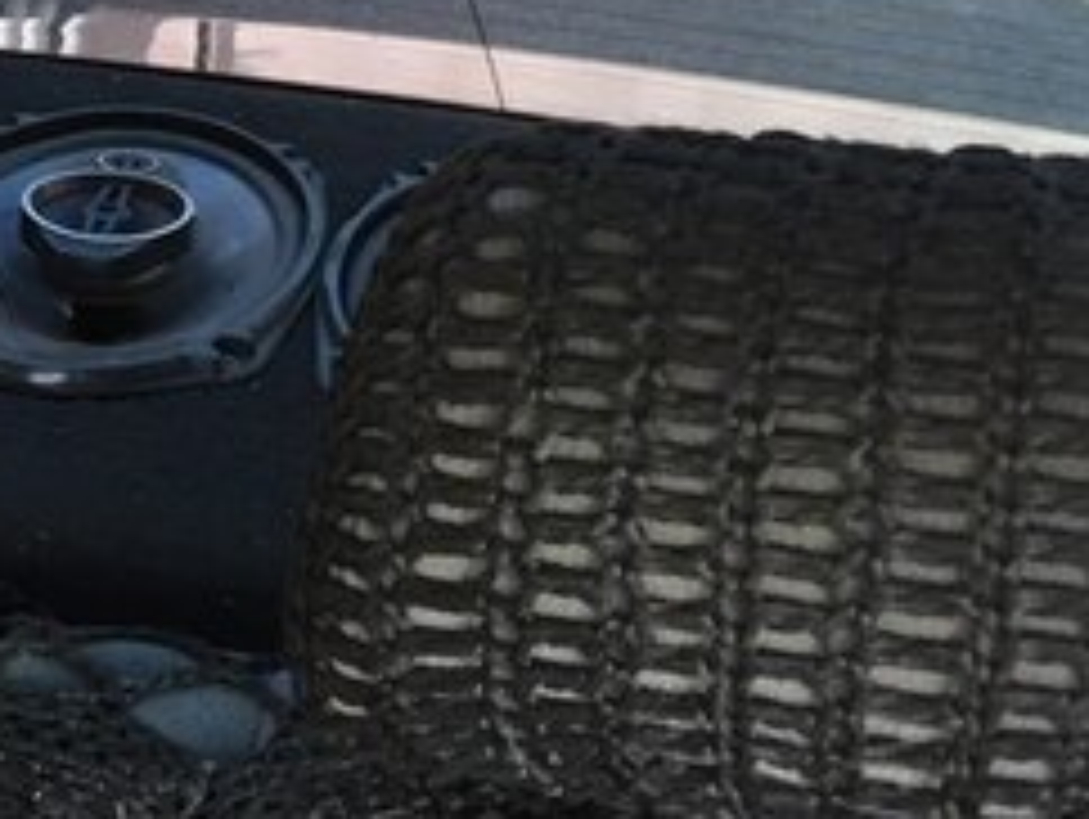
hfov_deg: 23.6
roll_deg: -2.1
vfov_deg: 17.9
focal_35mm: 79
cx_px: -9
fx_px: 2488
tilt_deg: -9.6
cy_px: -142
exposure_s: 1/33
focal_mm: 4.15
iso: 64
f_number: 2.2
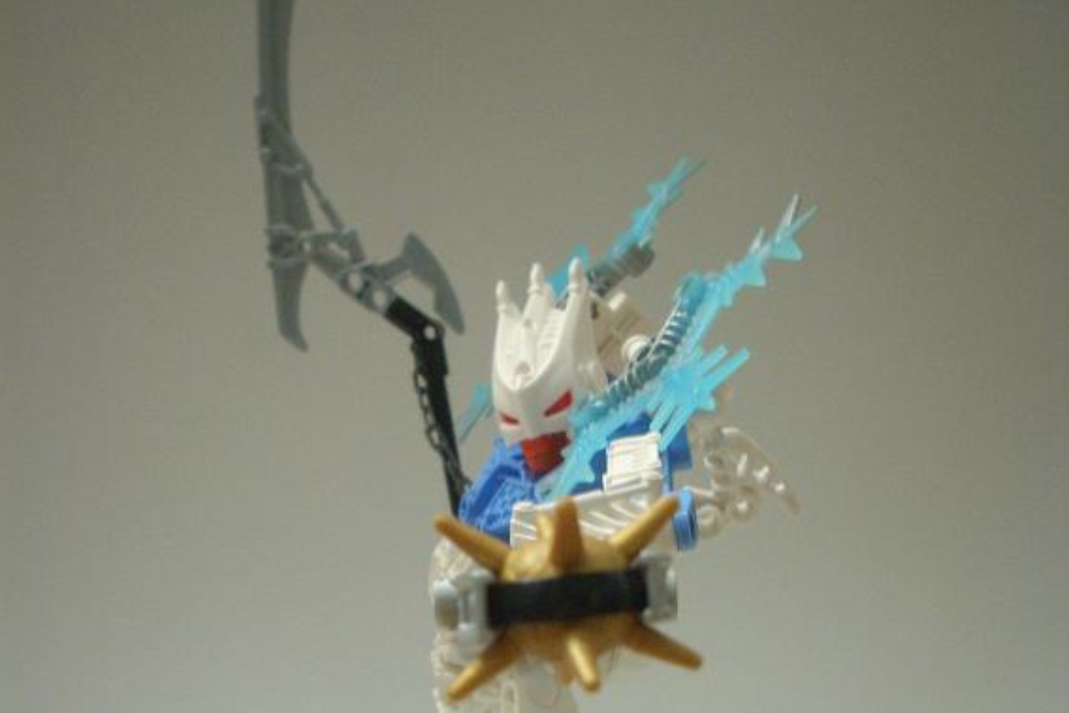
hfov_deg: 38.2
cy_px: 585
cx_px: 536
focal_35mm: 52
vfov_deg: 25.5
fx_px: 1544
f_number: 2.8
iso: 200
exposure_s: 1/5.2
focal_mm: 6.2
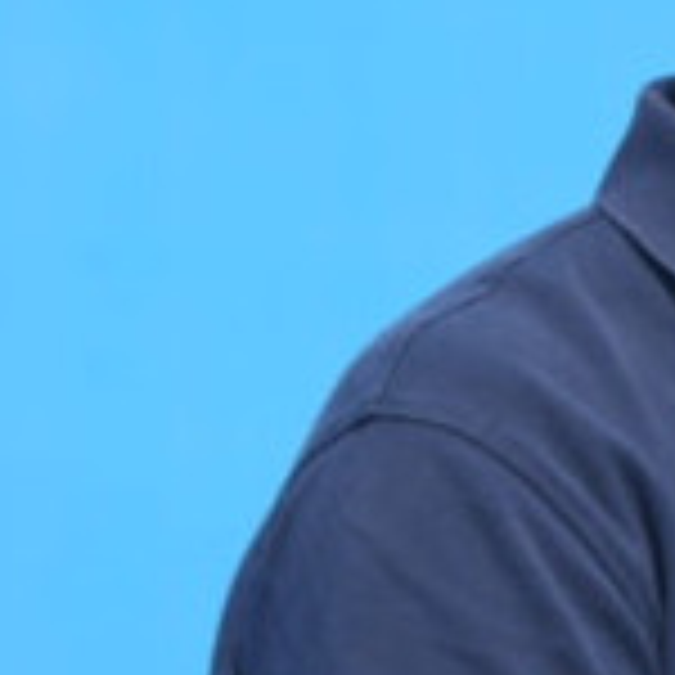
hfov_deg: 1.6
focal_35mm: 1091
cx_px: 1634
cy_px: 758
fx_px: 24069
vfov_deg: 1.6
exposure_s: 1/2000
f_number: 2.8
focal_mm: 120
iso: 100
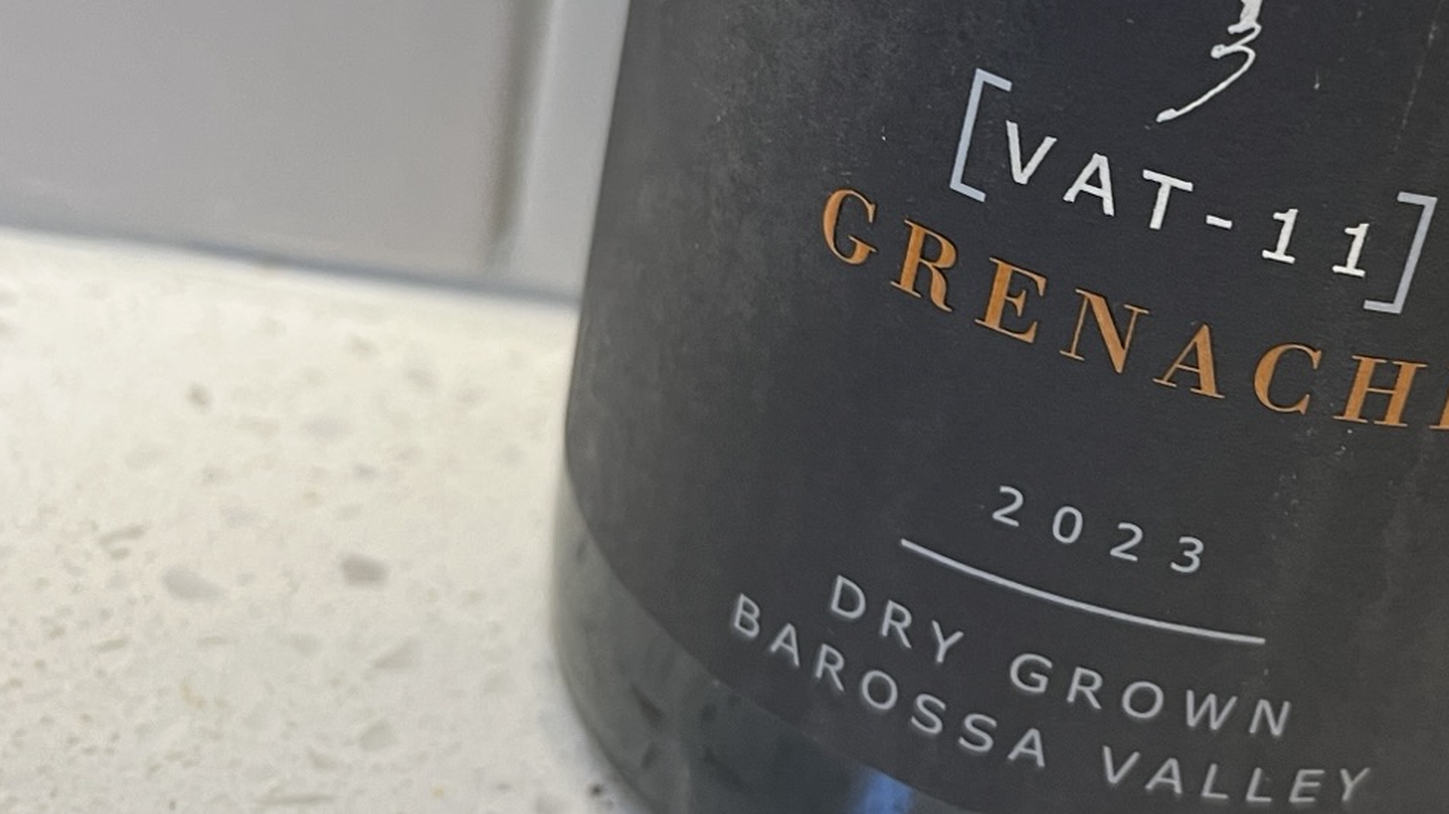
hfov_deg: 34.3
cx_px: 1262
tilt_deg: -22.5
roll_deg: -16.2
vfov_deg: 20.5
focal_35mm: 58
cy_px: 184
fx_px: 2228
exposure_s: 1/50
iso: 125
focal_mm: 5.1
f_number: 1.6
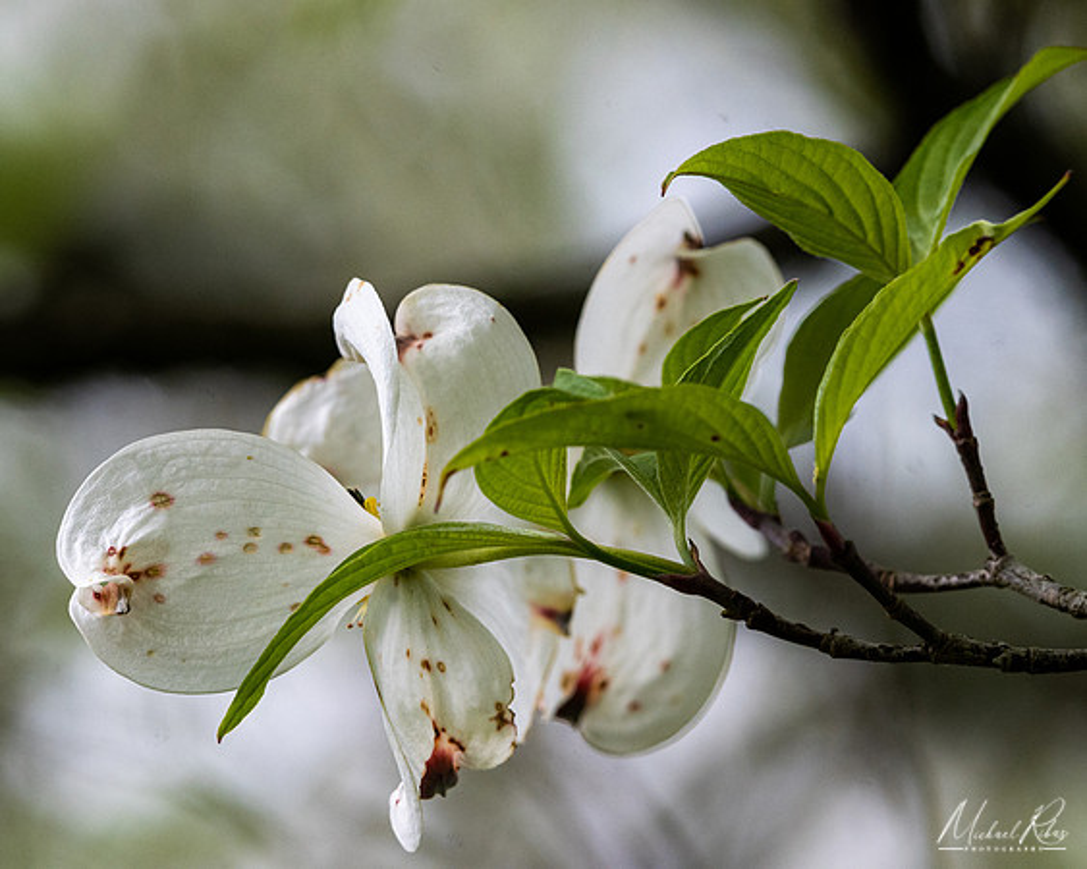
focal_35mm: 500
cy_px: 410
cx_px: 585
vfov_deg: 3.1
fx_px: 16067
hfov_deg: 3.9
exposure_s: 1/320
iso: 800
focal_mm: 280
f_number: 8
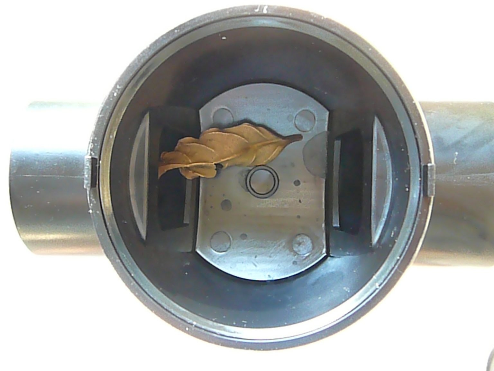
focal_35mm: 35
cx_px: 247
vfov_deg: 40.7
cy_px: 186
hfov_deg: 52.6
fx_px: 499
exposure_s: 1/80
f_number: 2.8
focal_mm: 5.2
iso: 800
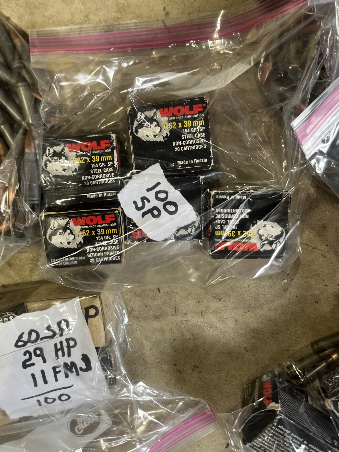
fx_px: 392
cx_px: 158
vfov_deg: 60.0
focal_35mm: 30
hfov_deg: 46.8
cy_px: 231
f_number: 1.6
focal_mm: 5.1
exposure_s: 1/60
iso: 80
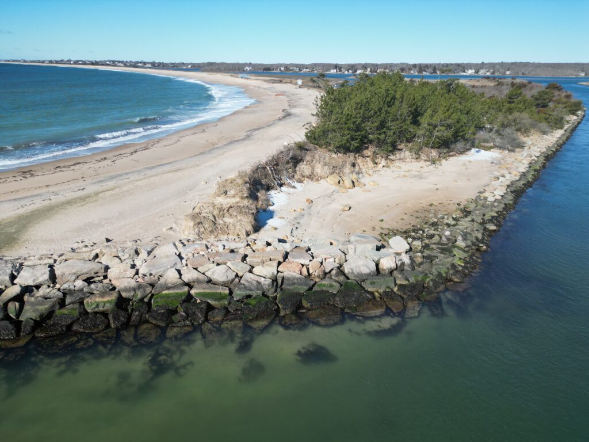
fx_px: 408
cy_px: 221
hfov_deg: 71.6
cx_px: 294
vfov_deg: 56.8
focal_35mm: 24
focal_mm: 6.72
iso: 130
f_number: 1.7
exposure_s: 1/2500
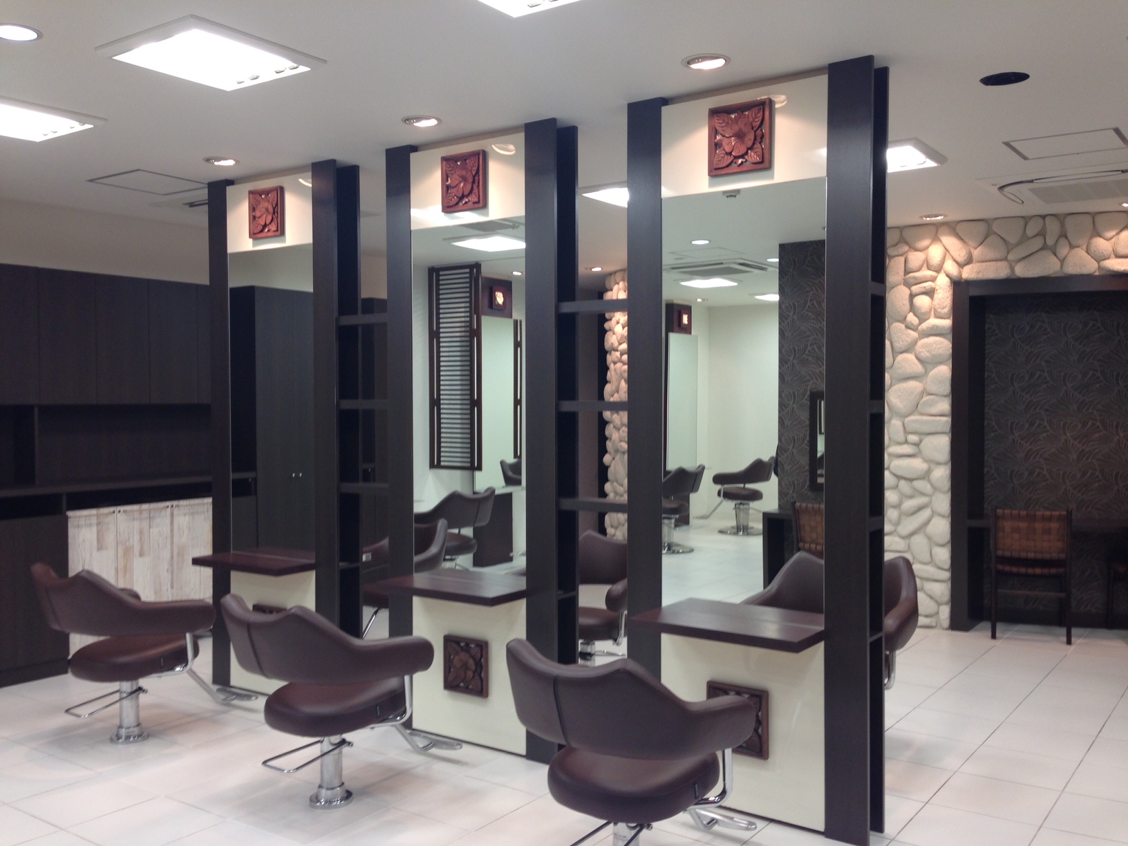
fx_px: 1075
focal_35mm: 33
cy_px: 423
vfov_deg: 42.9
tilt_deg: -1.5
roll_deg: +0.5
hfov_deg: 55.4
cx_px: 564
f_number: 2.4
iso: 50
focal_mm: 4.12
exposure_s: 1/40
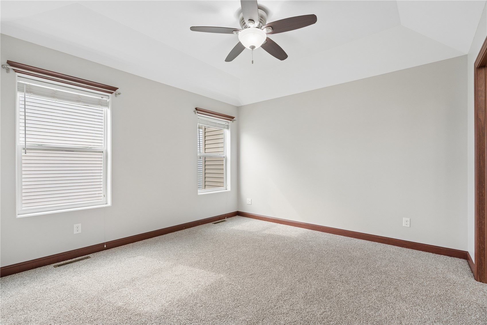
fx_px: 216
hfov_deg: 96.7
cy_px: 162
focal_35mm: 16
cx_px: 244
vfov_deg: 73.7
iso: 400
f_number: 8
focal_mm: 16
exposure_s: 1/40
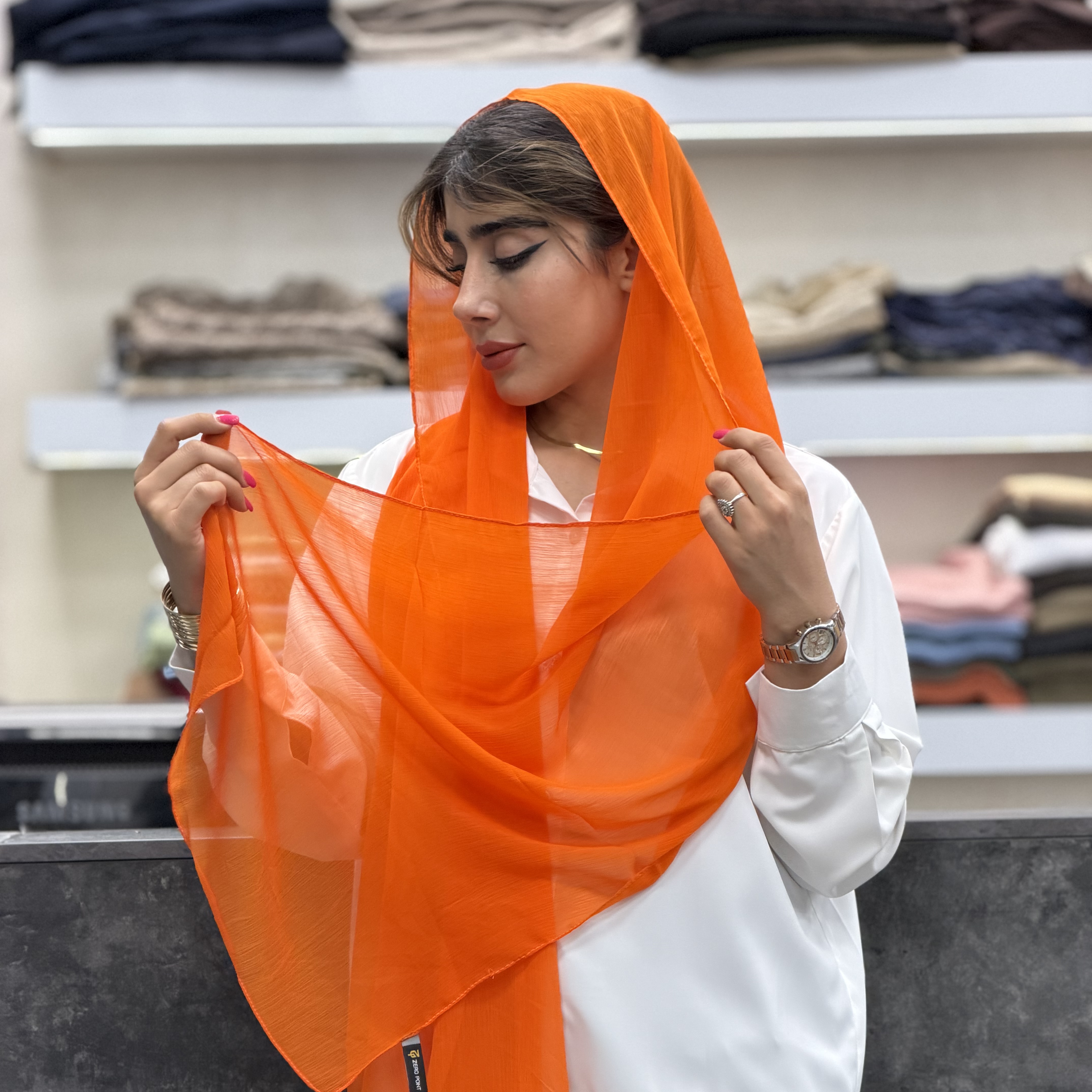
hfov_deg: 14.8
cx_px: 546
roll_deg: +1.0
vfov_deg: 14.8
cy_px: 699
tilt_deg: -0.8
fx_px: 4211
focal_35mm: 118
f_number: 2.8
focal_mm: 16.89
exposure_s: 1/100
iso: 200
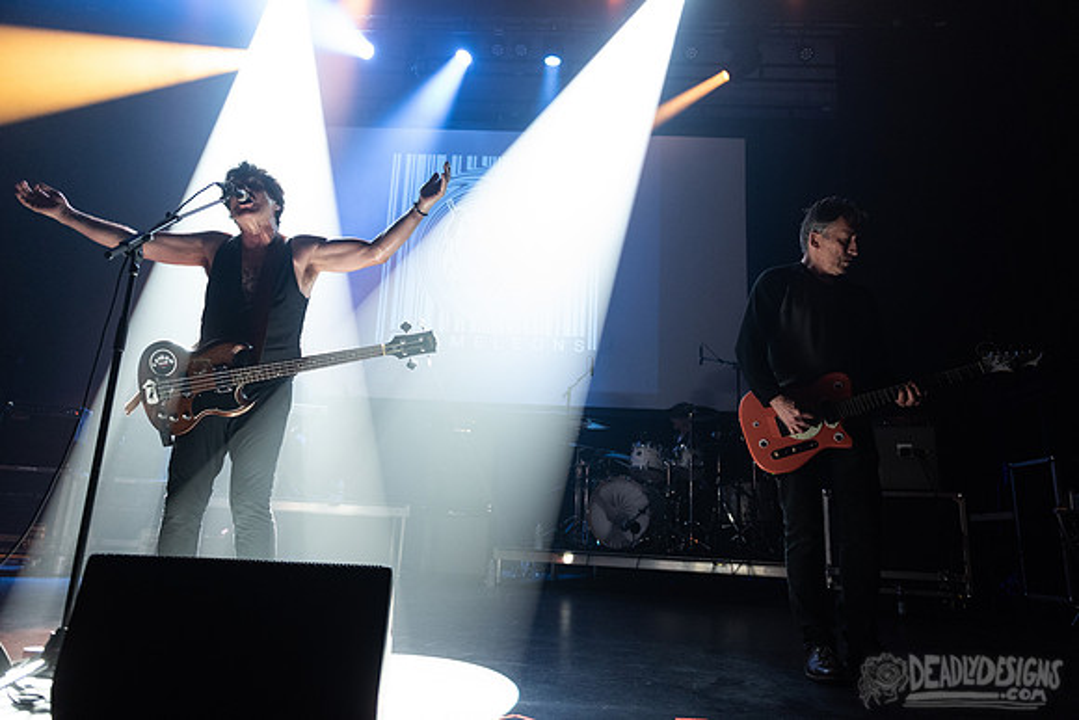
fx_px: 719
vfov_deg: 53.2
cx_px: 540
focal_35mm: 24
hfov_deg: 73.7
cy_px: 360
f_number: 3.2
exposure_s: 1/250
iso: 2500
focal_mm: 24
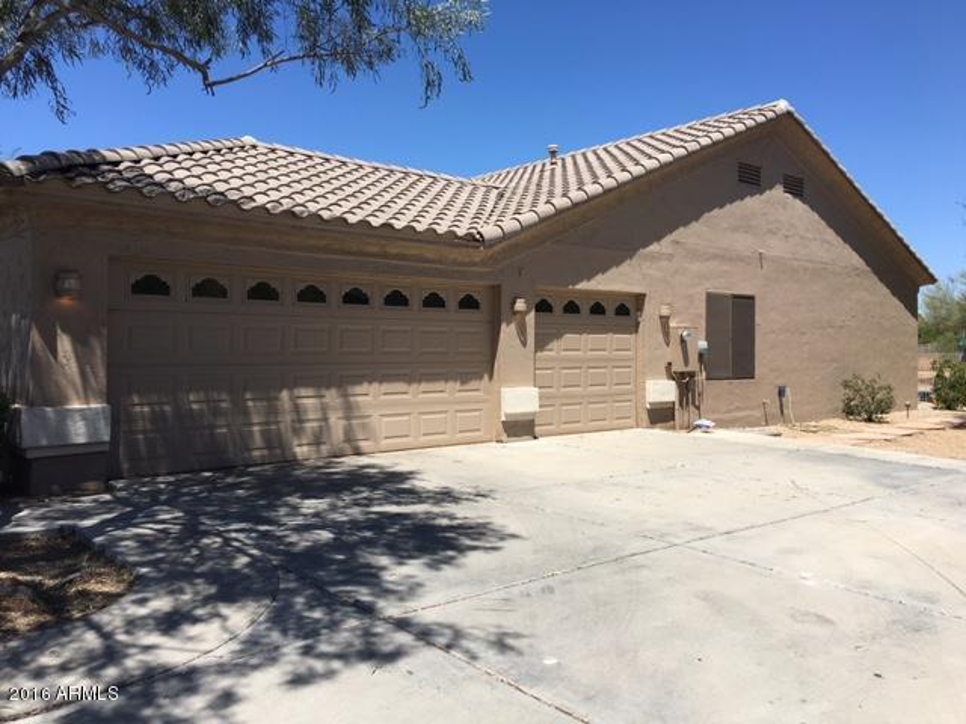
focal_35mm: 29
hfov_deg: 61.7
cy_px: 362
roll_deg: -0.5
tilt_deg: +0.4
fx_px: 809
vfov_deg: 48.2
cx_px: 483
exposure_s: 1/1748
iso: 25
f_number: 2.2
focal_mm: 4.15
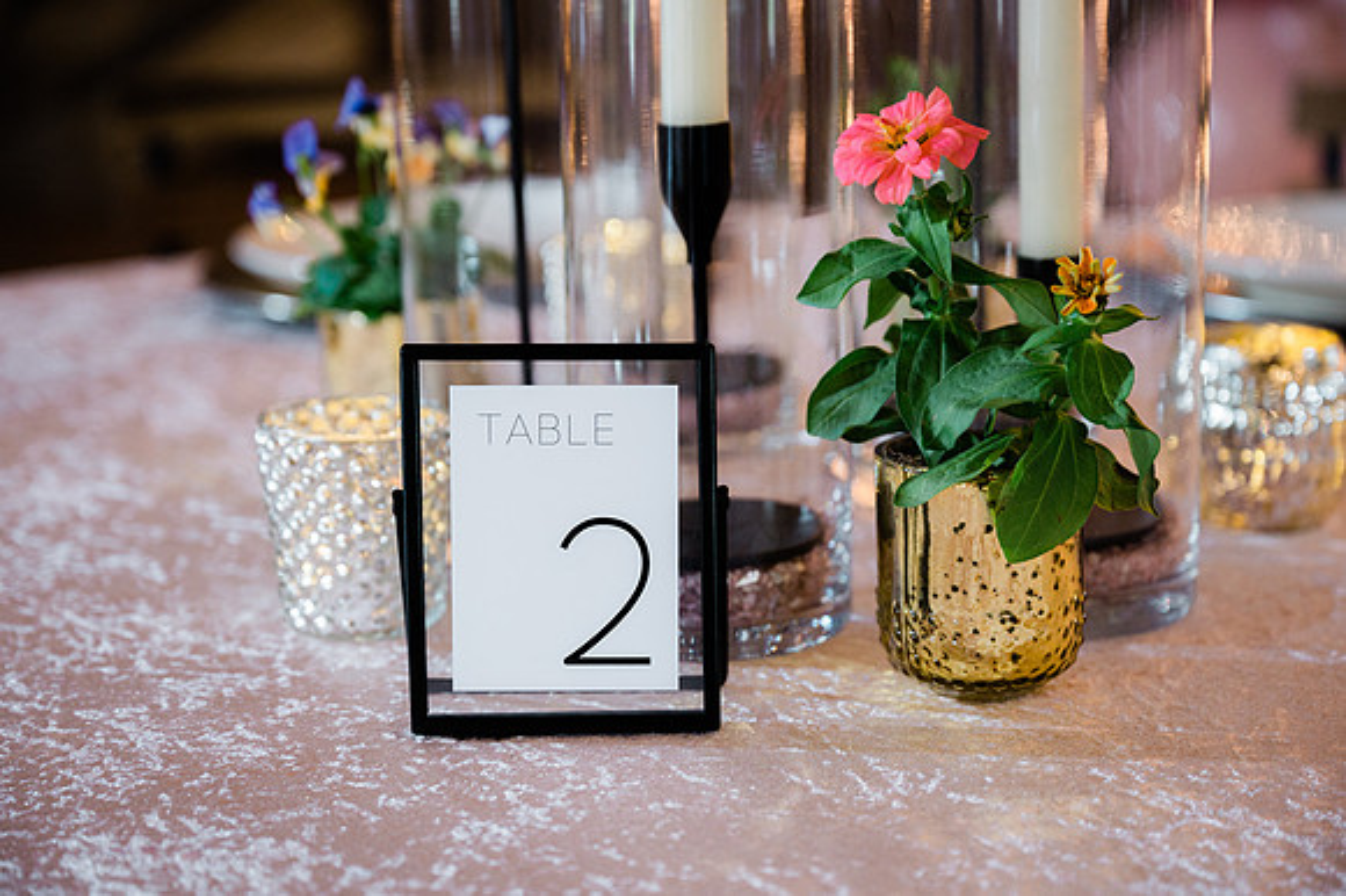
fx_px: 2699
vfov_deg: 18.8
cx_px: 673
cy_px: 448
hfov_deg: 28.0
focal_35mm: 72
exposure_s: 1/200
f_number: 3.5
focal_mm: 70
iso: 500
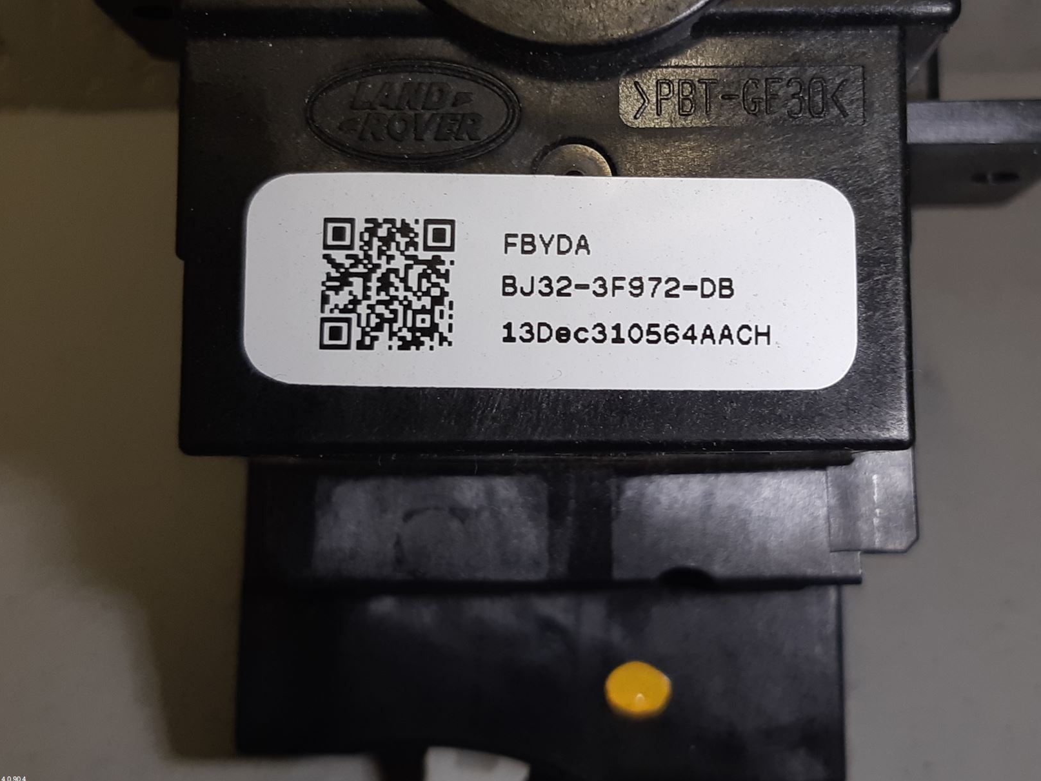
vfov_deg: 42.6
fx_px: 992
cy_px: 289
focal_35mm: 33
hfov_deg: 55.0
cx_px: 618
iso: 50
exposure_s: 1/100
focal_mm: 3.93
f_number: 1.7
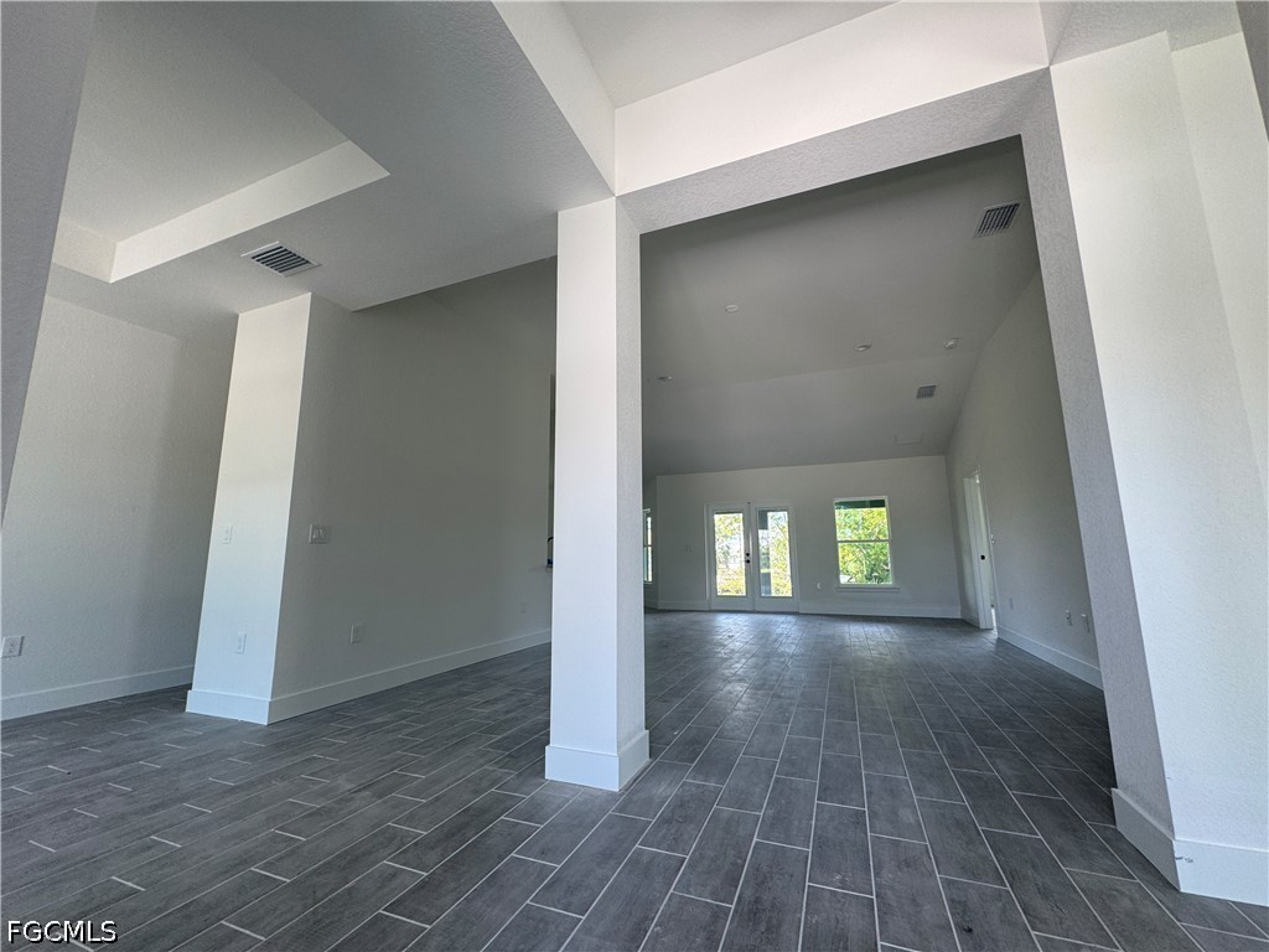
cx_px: 634
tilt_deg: +8.0
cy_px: 476
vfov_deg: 85.7
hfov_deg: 102.1
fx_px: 513
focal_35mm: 14
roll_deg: +1.1
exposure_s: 1/99
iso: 64
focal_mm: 2.22
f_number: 2.2
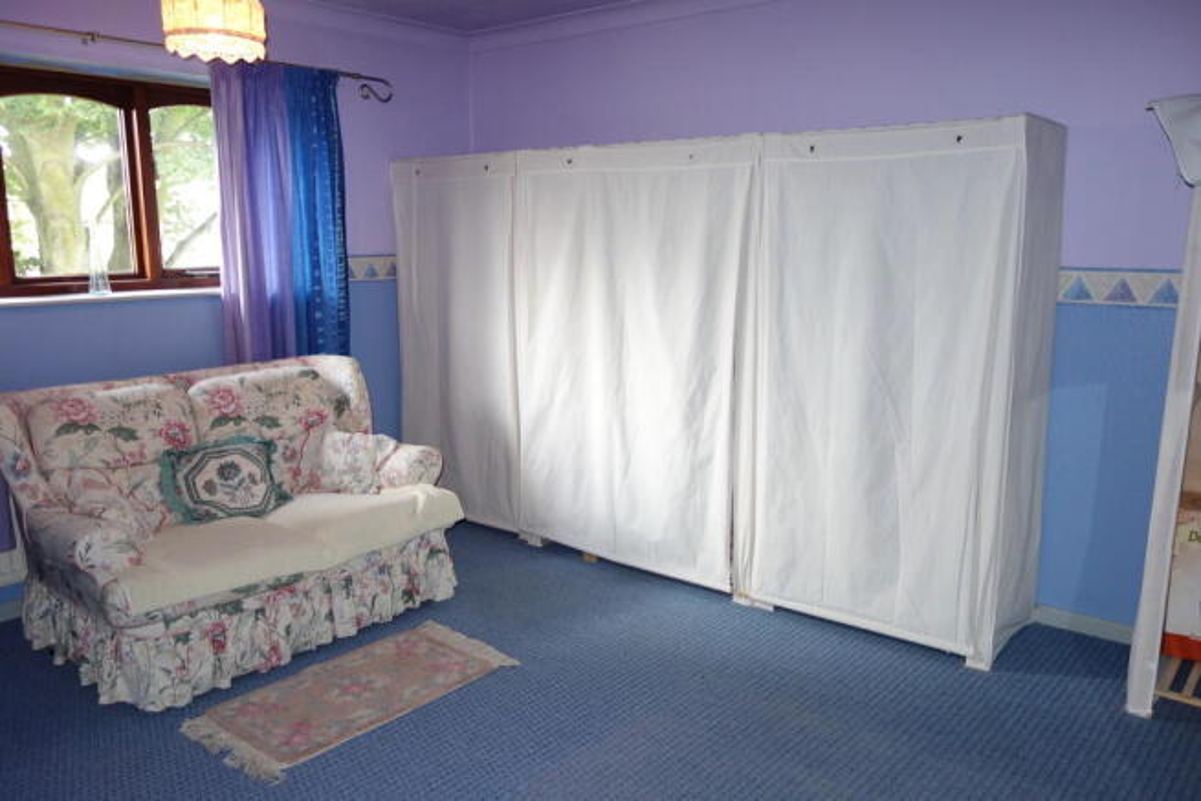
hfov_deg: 65.5
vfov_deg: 46.4
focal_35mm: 28
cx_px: 600
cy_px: 400
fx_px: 934
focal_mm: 10.4
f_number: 1.8
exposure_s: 1/30
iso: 125
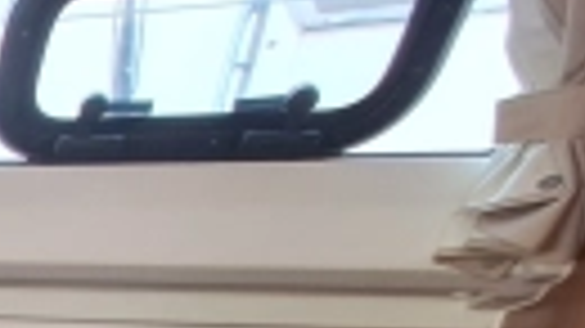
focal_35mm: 60
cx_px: -616
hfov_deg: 18.7
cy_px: 672
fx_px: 930
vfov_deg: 15.6
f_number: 2.2
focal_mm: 1.74
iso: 50
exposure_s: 1/50
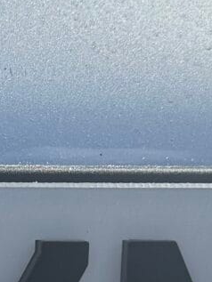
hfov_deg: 7.3
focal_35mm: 194
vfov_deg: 10.0
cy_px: 375
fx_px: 1583
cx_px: -257
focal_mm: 6.76
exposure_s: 1/7353
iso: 100
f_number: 1.78
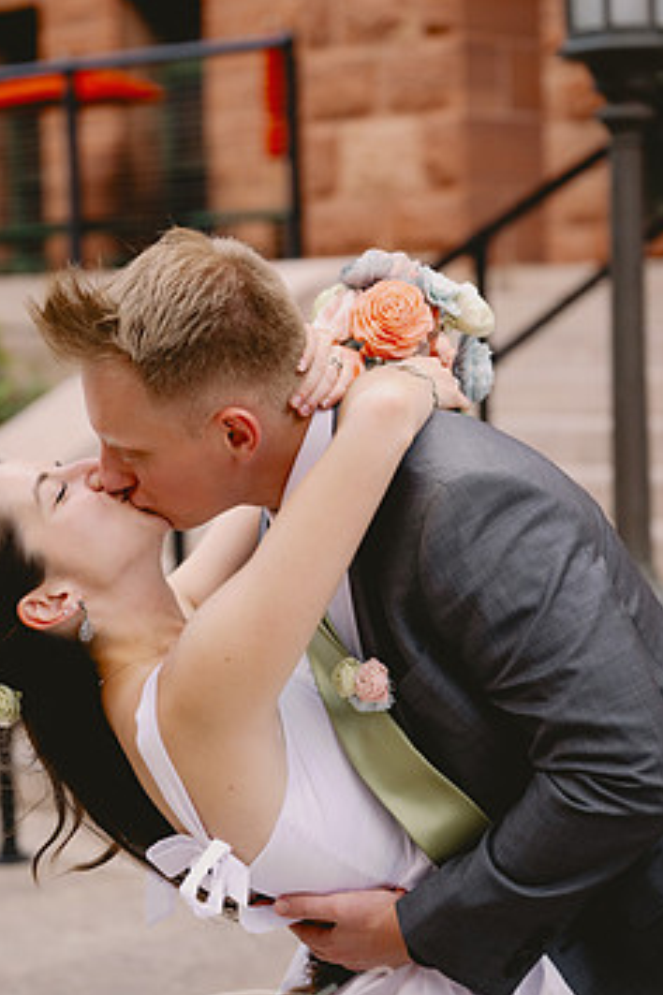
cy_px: 531
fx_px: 2458
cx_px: 309
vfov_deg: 22.9
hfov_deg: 15.4
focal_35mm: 89
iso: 1000
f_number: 2.8
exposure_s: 1/2500
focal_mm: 70
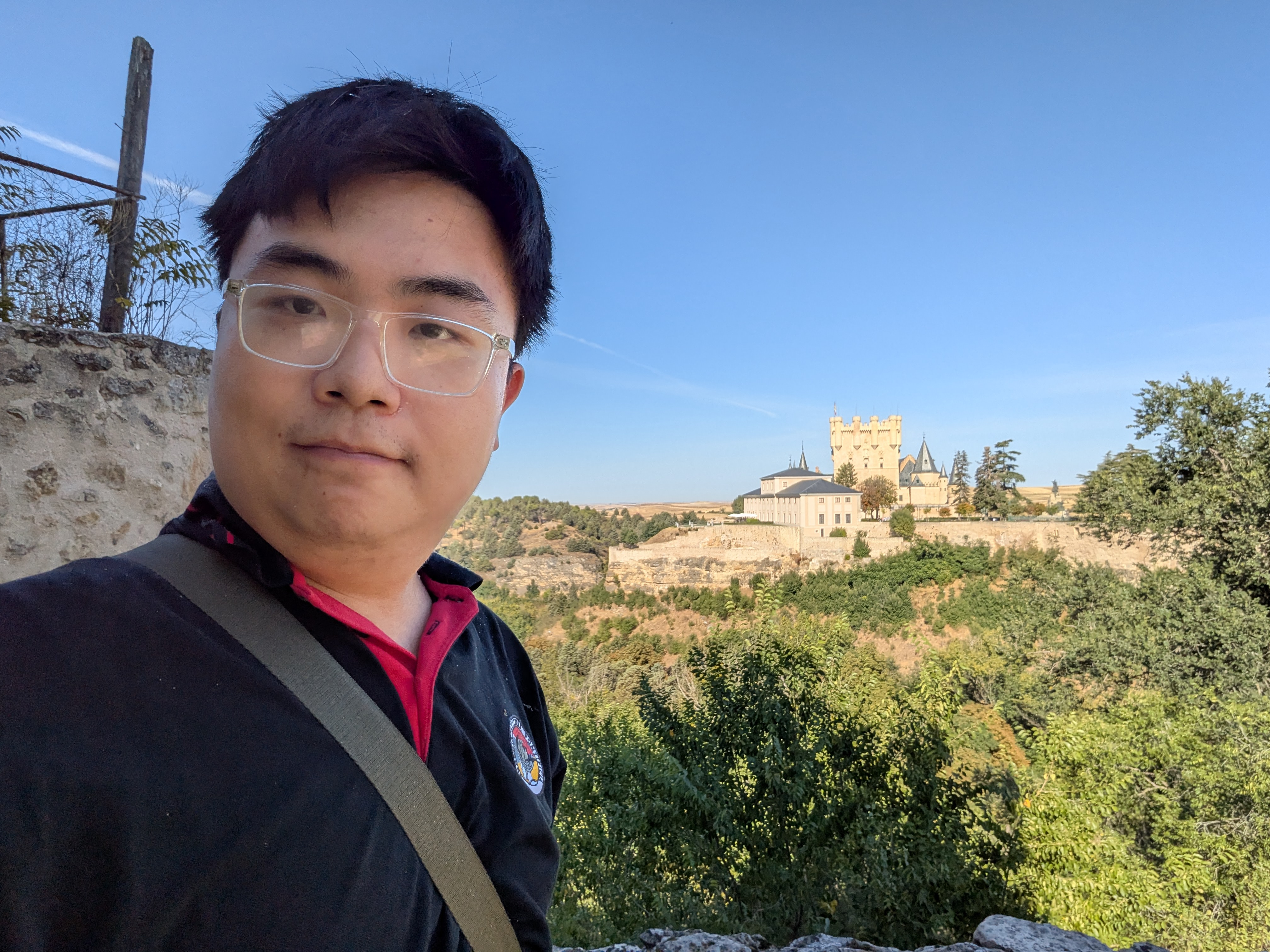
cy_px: 476
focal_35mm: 21
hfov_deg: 79.0
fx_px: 770
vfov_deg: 63.4
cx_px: 635
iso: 46
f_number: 2.2
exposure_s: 1/1401
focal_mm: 2.74
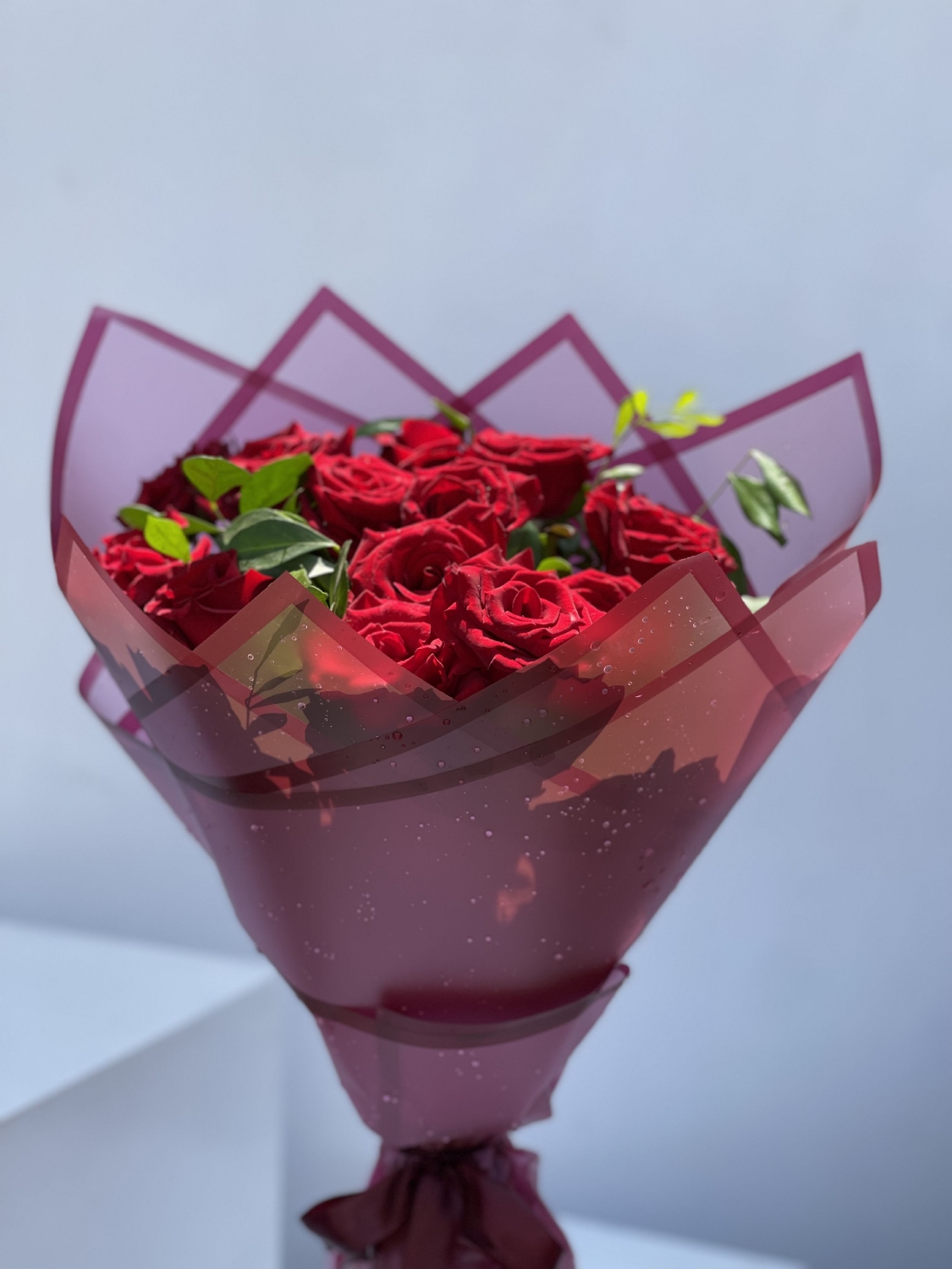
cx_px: 476
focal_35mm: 64
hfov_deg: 22.9
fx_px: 2347
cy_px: 634
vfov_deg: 30.3
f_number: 2.2
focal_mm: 7.5
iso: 32
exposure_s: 1/633
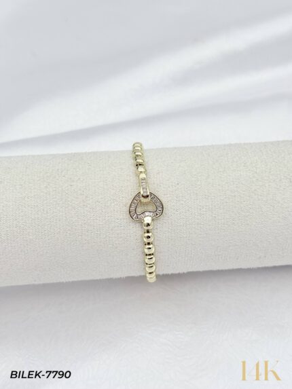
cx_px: 146
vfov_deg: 39.6
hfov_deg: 30.3
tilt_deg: -46.4
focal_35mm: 48
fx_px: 540
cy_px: 194
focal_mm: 6.76
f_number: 1.78
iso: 64
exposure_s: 1/1307
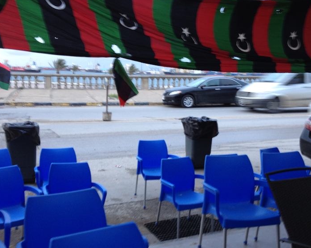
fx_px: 405
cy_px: 137
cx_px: 158
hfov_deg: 42.0
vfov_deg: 34.1
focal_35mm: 44
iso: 64
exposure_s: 1/24
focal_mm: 4.28
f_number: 2.4
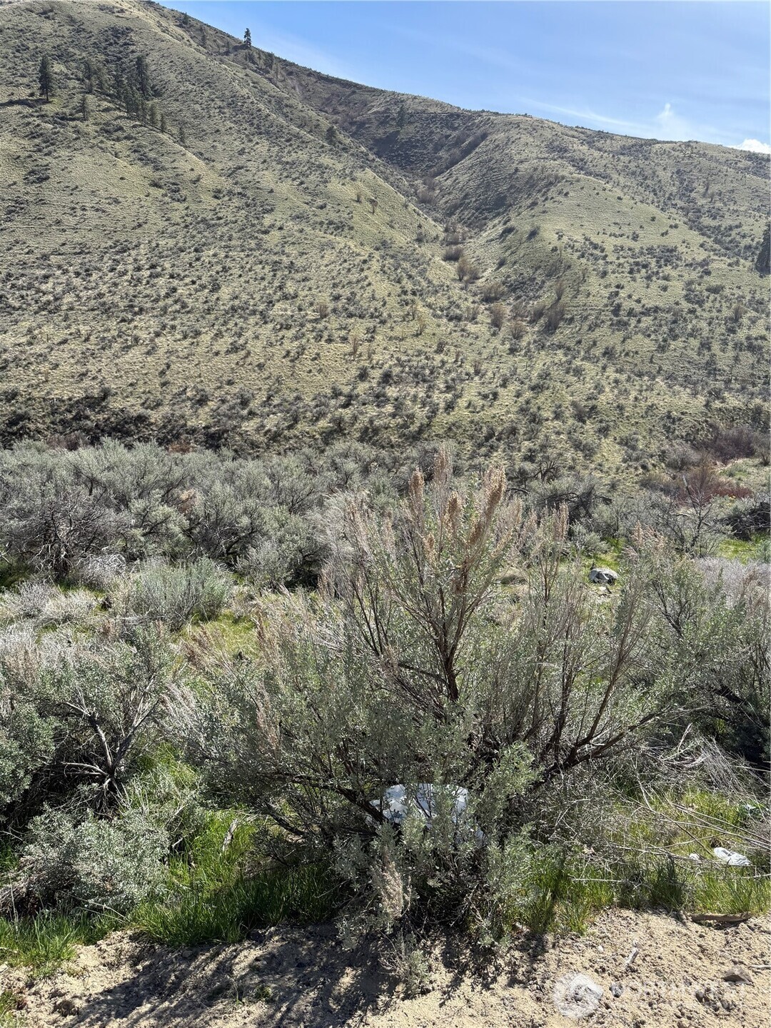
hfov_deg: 56.8
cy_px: 514
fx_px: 713
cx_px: 386
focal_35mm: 24
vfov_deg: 71.6
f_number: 1.78
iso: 100
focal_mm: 6.76
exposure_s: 1/3953
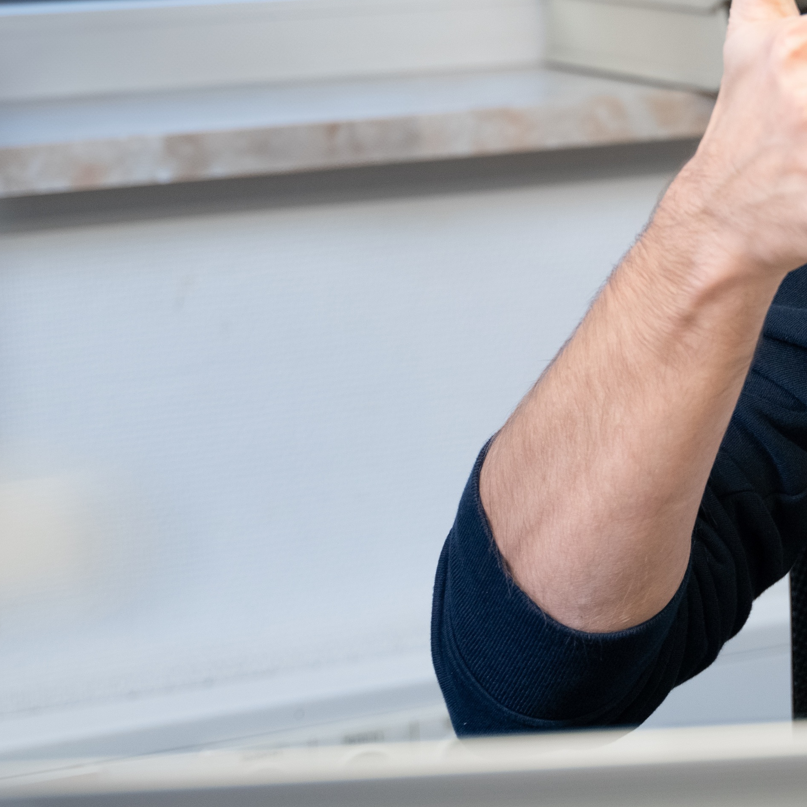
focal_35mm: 129
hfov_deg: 13.1
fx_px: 3402
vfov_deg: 13.5
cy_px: 156
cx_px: 1053
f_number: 2.8
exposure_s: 1/80
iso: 800
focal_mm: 41
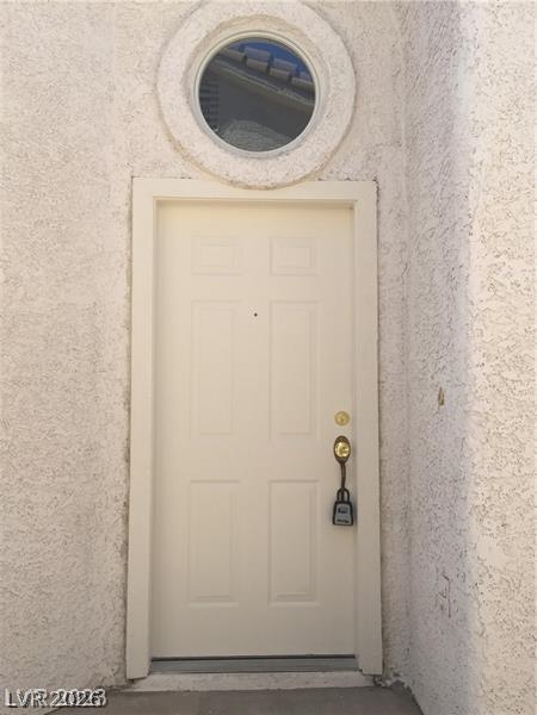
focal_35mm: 29
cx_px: 268
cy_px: 358
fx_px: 600
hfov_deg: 48.2
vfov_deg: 61.7
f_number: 2.2
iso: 32
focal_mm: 4.15
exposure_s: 1/1014
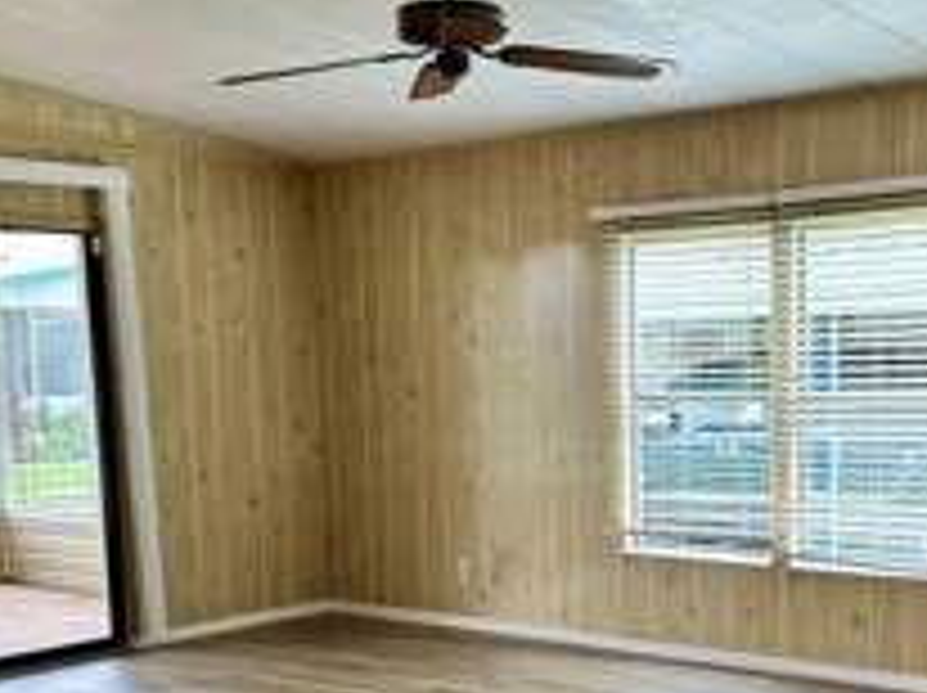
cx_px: 567
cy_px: 554
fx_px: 1498
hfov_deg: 34.2
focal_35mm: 56
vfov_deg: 25.6
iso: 64
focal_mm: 6.86
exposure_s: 1/164
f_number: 1.78
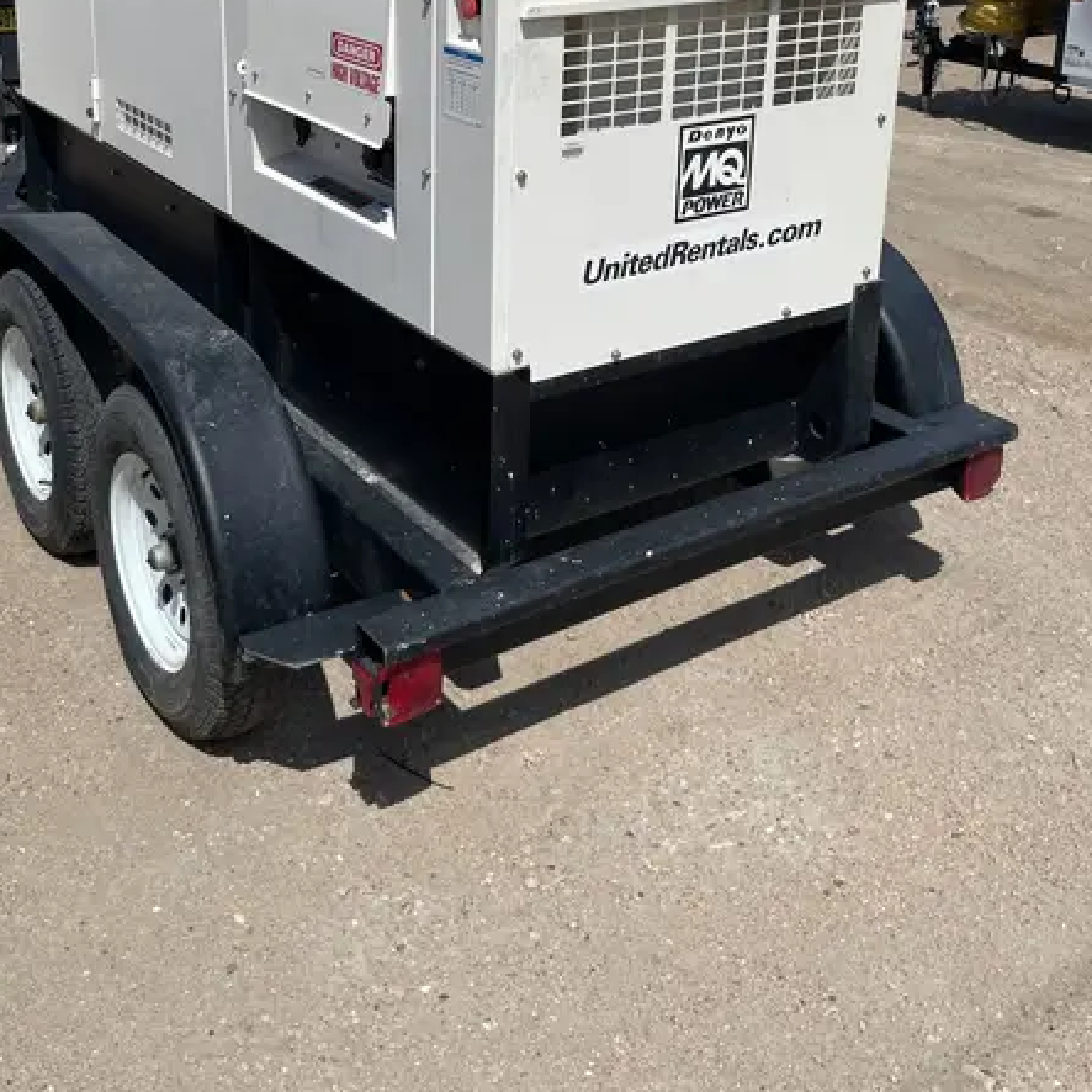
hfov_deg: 43.6
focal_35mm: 38
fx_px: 1356
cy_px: 201
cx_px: 439
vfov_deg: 41.7
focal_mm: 4.2
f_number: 1.6
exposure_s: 1/6897
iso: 32
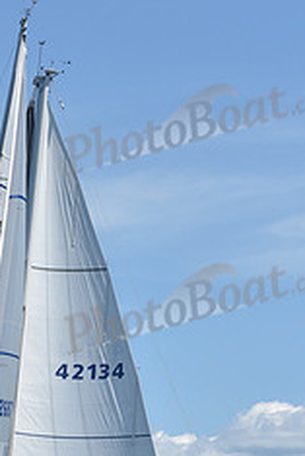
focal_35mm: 272
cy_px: 433
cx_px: -36
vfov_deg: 7.5
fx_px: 3451
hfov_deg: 5.0
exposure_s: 1/800
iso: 250
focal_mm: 110
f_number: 10
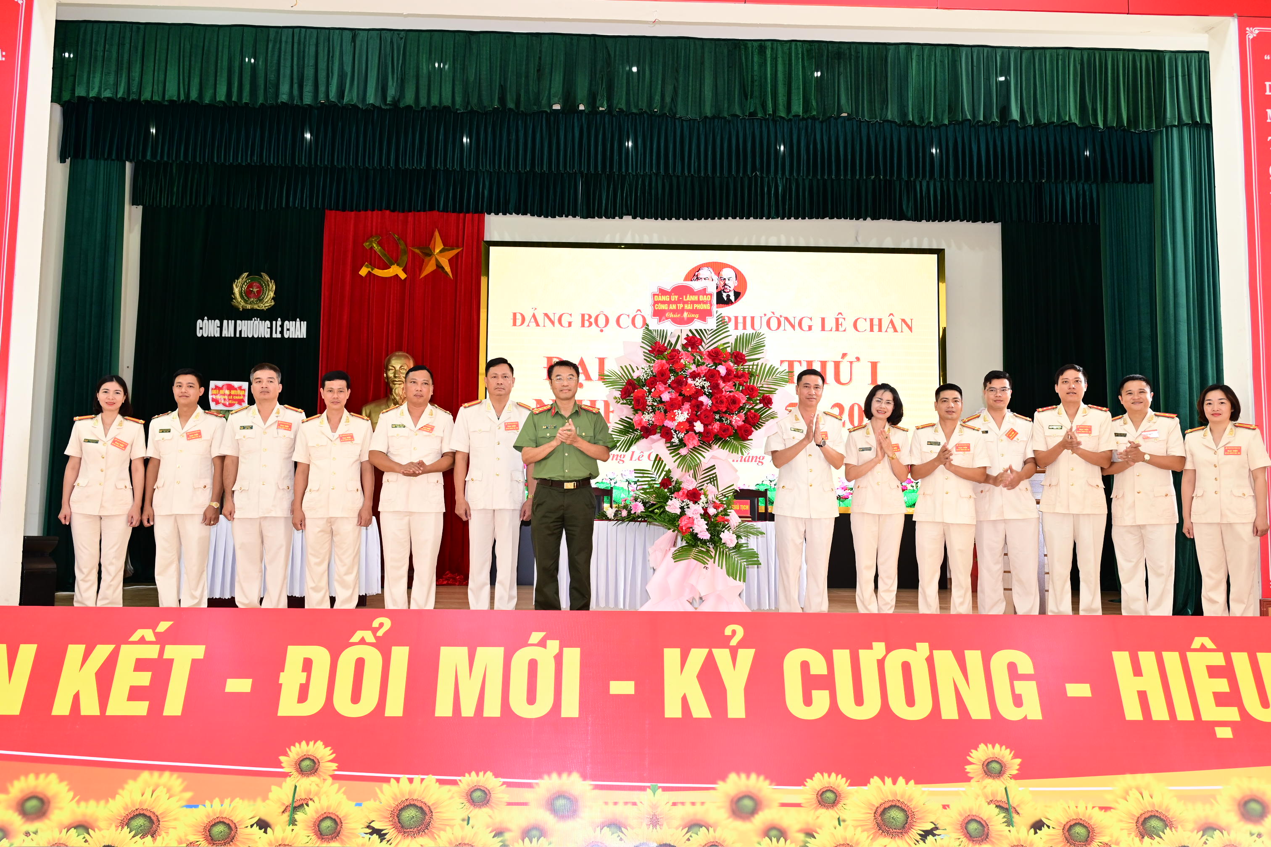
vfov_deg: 45.0
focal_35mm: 29
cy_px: 424
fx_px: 1024
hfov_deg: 63.7
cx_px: 636
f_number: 4.5
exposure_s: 1/100
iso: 1600
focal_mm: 29
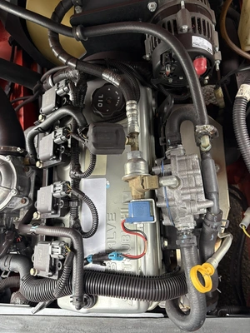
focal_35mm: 26
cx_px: 125
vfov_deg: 67.3
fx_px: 250
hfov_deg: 53.1
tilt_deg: -68.3
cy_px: 166
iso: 160
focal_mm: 5.96
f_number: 1.6
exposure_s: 1/60
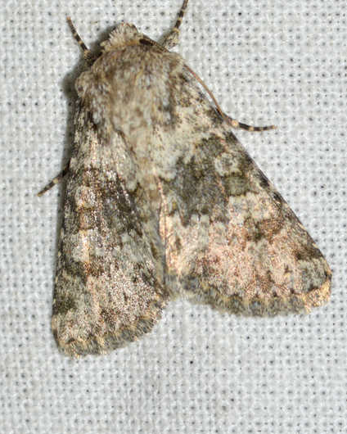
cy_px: 197
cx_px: 174
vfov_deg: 11.3
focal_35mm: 170
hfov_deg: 9.1
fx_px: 2182
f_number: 20
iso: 200
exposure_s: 1/200
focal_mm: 100
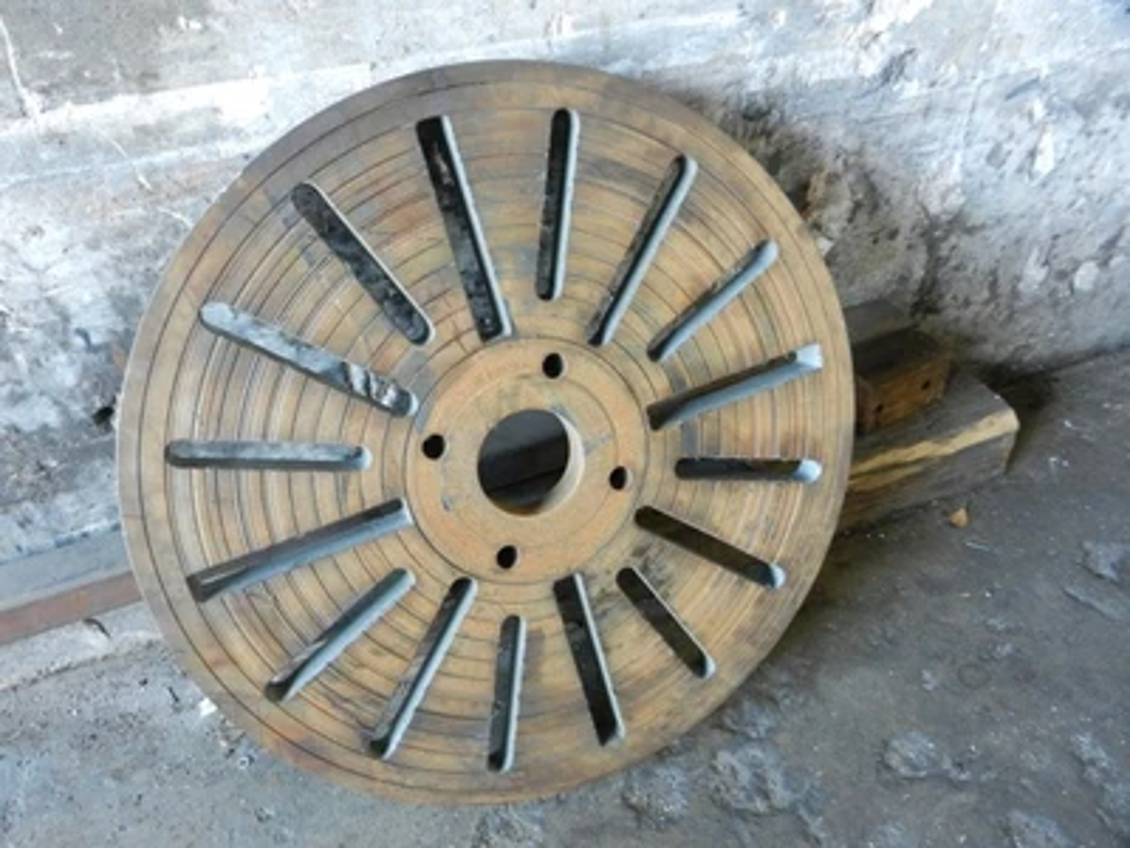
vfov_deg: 48.2
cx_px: 565
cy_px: 424
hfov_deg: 61.7
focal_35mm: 29
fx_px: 947
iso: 400
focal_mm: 5.1
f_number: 3.6
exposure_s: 1/13
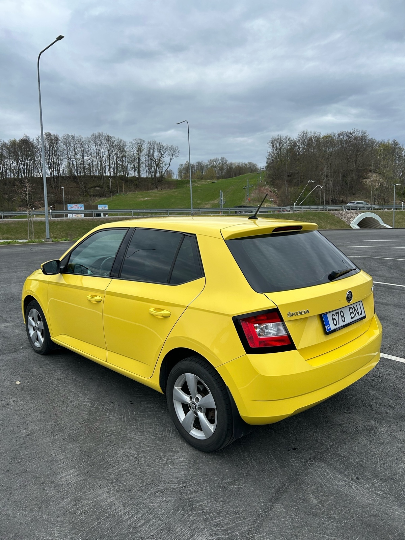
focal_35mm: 26
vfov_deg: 67.3
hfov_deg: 53.1
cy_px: 270
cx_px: 202
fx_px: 406
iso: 50
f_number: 1.5
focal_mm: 5.7
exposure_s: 1/2695
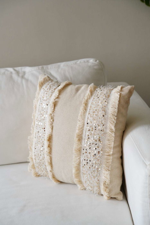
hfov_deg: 19.5
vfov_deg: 28.8
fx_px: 437
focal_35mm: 70
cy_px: 112
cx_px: 75
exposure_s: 1/125
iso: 2000
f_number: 5.6
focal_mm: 70
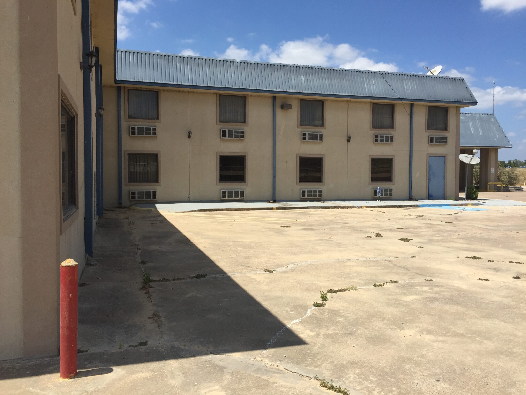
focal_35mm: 29
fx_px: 441
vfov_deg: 48.2
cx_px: 263
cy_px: 198
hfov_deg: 61.7
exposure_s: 1/2475
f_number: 2.2
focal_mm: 4.15
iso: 32
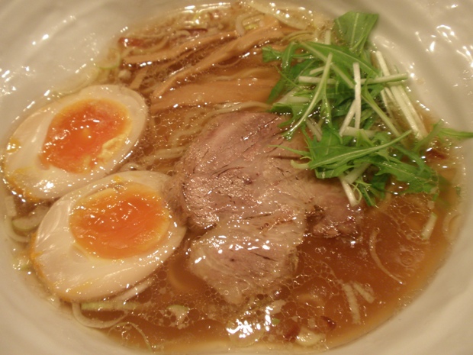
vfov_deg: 38.7
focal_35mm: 37
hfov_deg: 50.1
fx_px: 506
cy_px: 178
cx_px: 236
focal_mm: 6.6
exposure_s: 1/4
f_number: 3.5
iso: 100
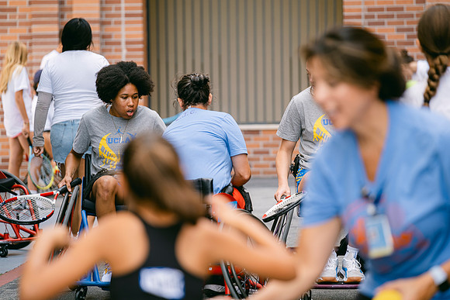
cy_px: 150
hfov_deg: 17.6
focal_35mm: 116
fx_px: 1450
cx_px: 225
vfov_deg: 11.8
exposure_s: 1/125
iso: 200
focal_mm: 77.3
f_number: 2.8
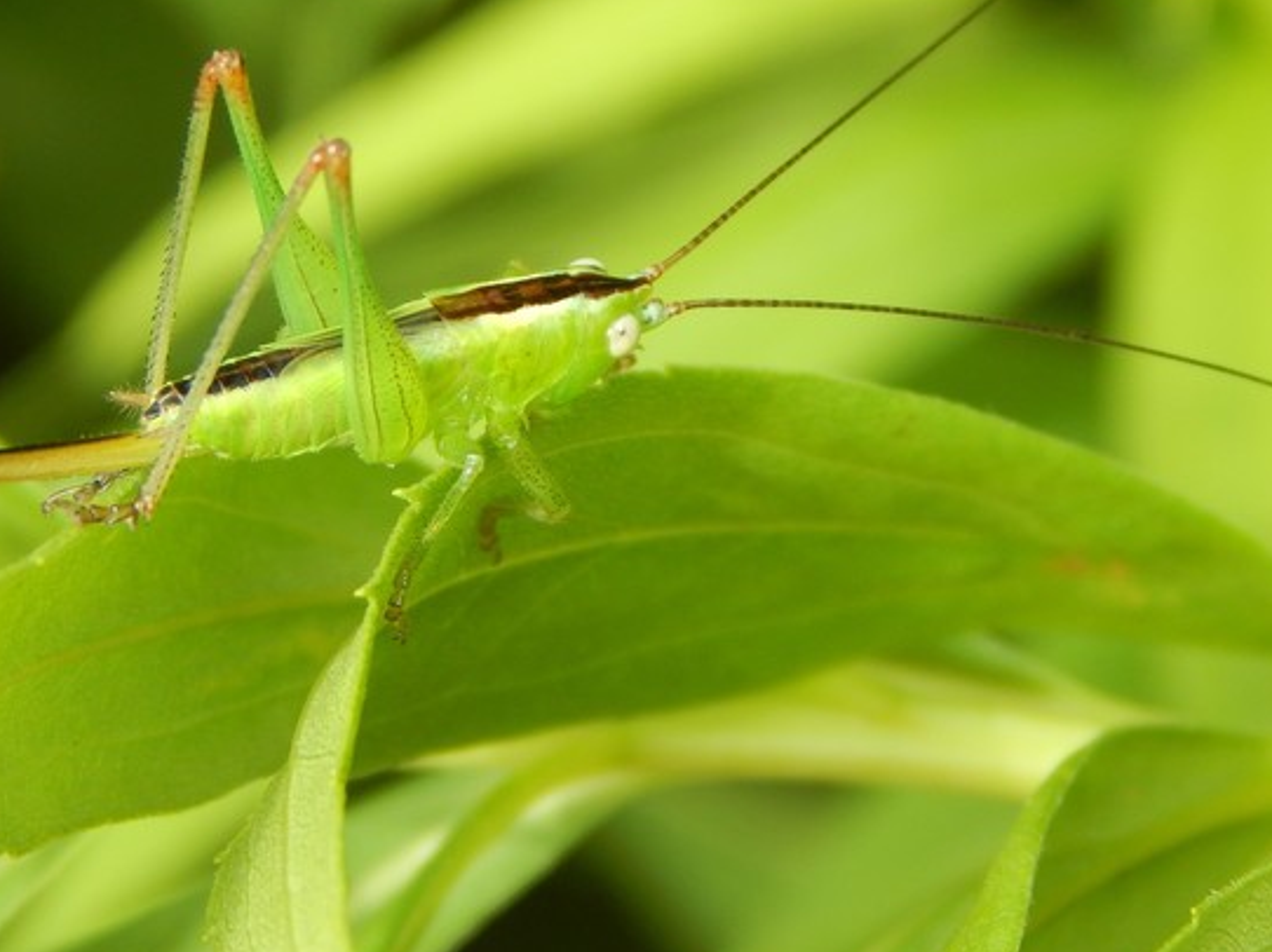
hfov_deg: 7.9
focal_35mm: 252
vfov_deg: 5.9
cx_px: 539
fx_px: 9256
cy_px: 420
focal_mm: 28.7
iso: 125
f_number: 5.1
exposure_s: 1/125
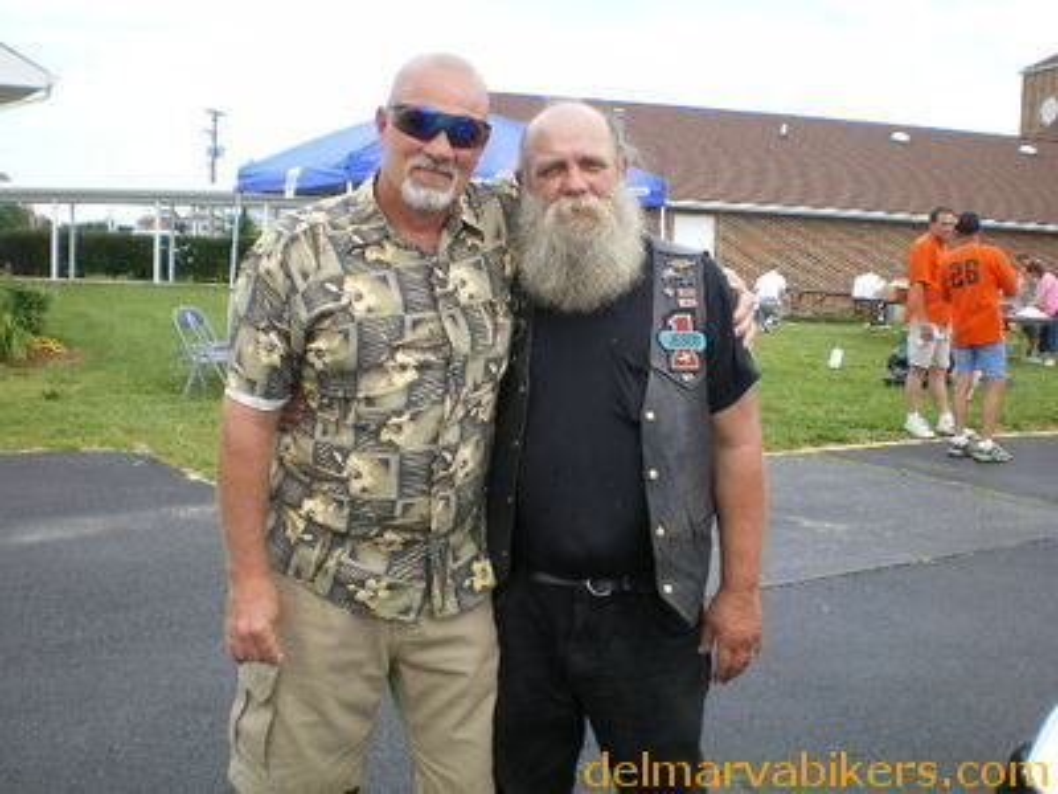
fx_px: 1161
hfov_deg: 49.0
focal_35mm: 38
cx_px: 529
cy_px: 397
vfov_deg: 37.7
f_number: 4.6
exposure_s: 1/125
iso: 64
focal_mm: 6.3
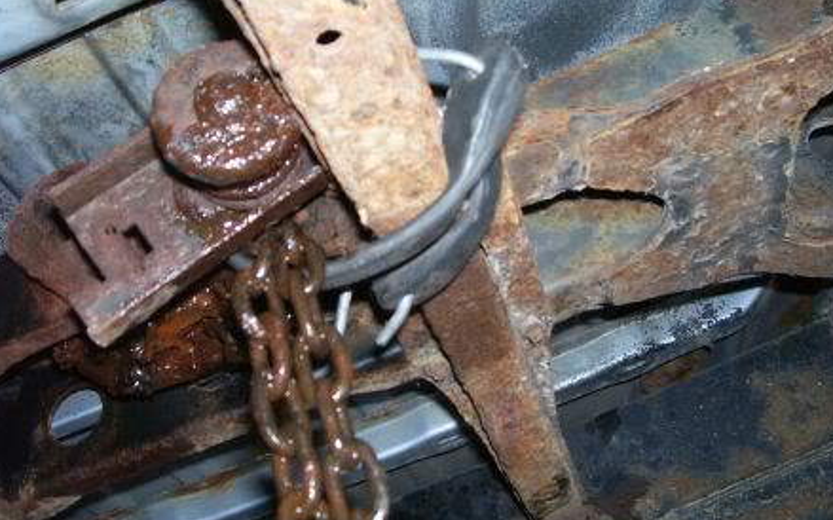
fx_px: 840
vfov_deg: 34.3
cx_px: 419
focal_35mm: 37
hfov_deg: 52.8
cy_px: 222
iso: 125
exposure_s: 1/60
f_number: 2.7
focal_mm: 5.6
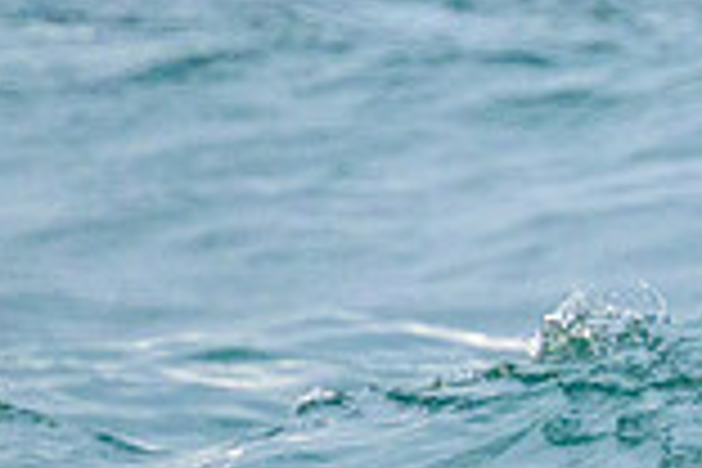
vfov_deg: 0.3
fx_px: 79710
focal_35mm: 4088
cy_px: 453
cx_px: 1641
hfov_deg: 0.5
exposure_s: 1/2000
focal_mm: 800
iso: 2800
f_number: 11
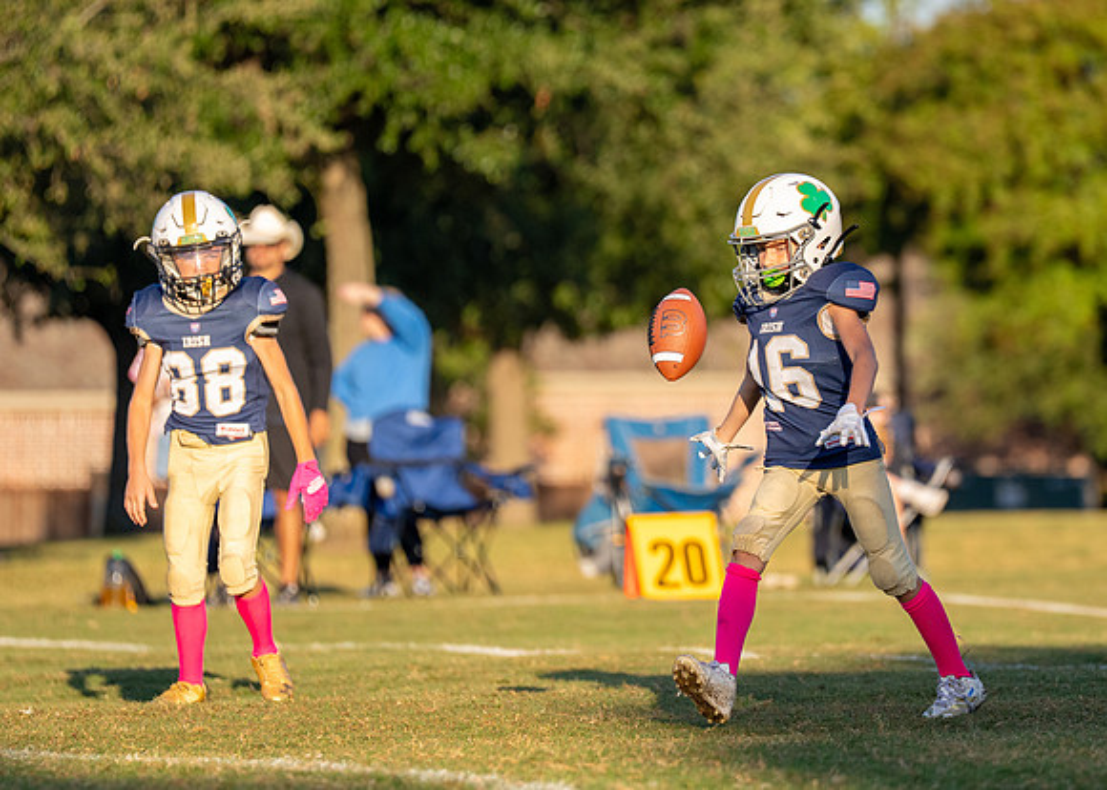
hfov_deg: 5.5
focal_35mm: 364
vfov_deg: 4.0
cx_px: 790
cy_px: 305
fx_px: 11436
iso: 400
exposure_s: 1/2500
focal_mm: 200
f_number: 2.8
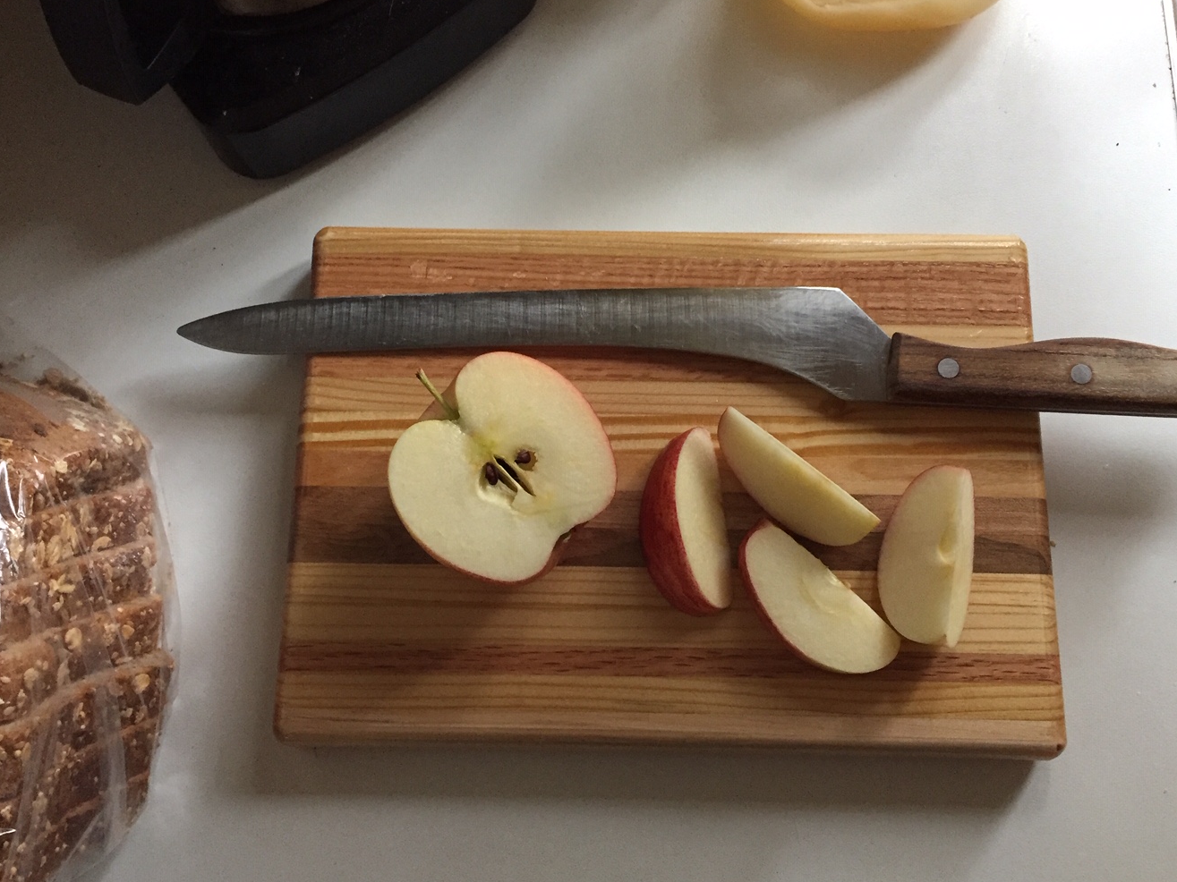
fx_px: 1224
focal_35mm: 36
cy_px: 420
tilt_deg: -75.0
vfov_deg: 39.6
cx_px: 610
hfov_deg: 51.3
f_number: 2.2
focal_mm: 4.15
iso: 250
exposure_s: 1/30
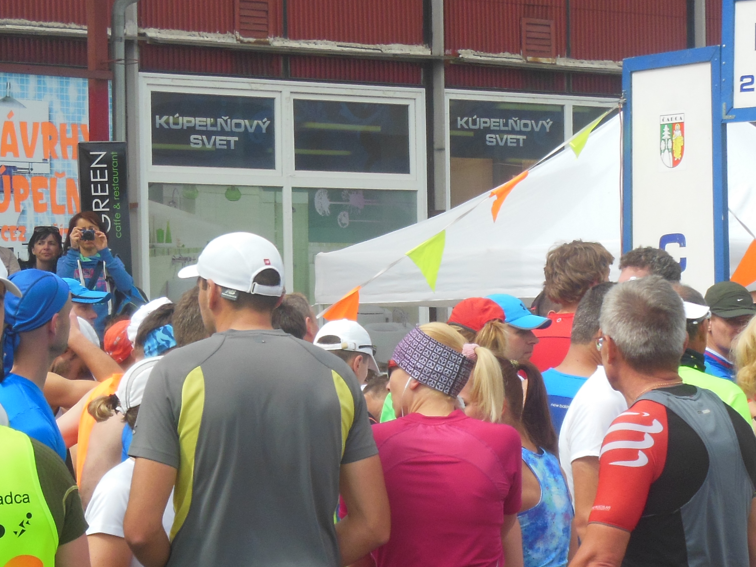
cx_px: 445
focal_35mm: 147
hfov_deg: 13.4
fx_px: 3211
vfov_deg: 10.1
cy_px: 404
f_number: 4.4
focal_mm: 13.6
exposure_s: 1/640
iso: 125
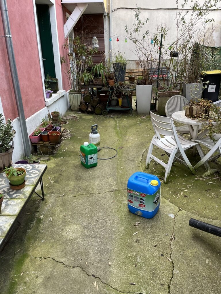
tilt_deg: -20.0
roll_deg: +1.1
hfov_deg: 53.1
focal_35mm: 26
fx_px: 221
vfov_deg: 67.3
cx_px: 110
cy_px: 147
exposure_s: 1/224
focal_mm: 5.1
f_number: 1.6
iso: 40
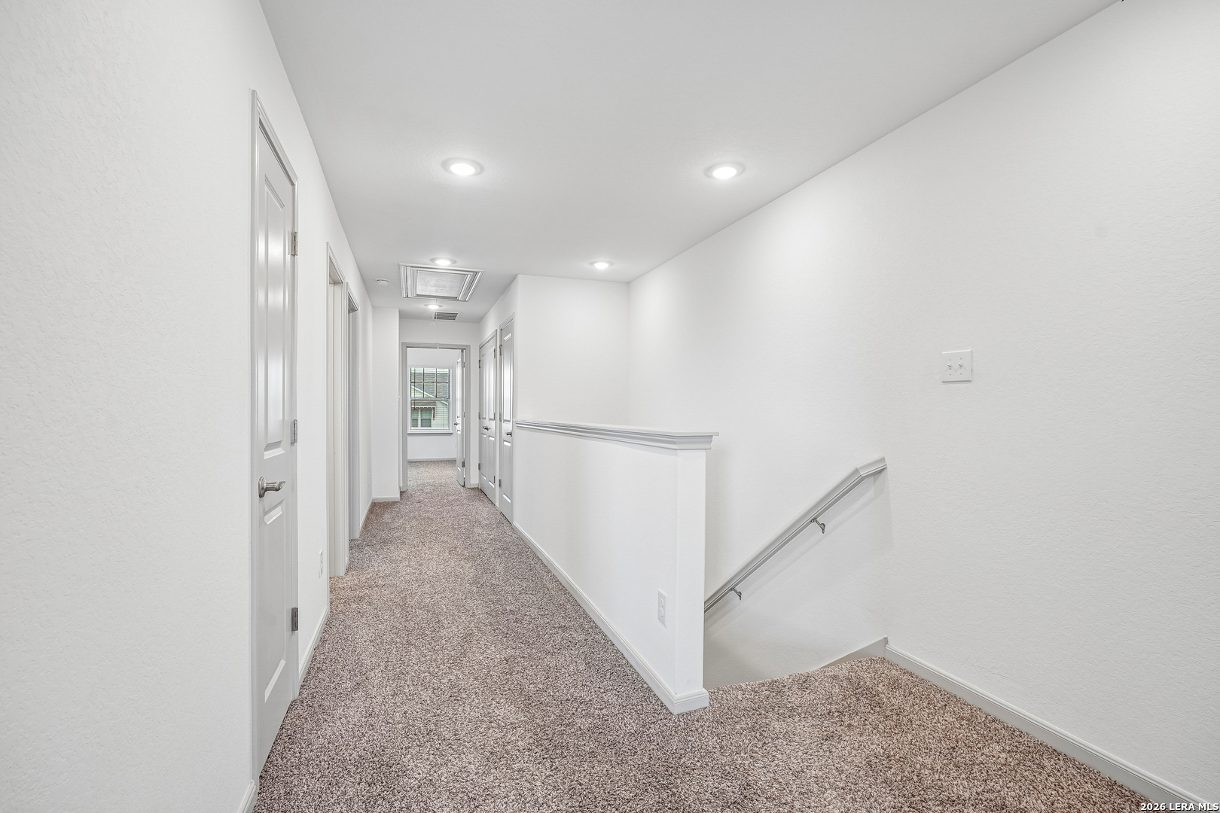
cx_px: 610
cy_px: 406
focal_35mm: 16
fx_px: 559
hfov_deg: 95.0
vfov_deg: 72.1
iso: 400
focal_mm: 16.5
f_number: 8
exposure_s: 1/25
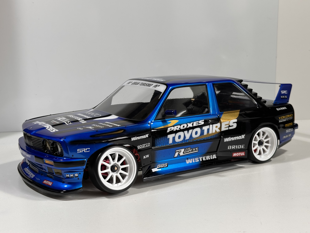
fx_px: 430
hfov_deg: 39.7
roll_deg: +0.1
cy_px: 116
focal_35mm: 48
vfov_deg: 30.3
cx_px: 155
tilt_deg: -9.9
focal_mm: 6.86
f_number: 1.78
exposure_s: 1/100
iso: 40
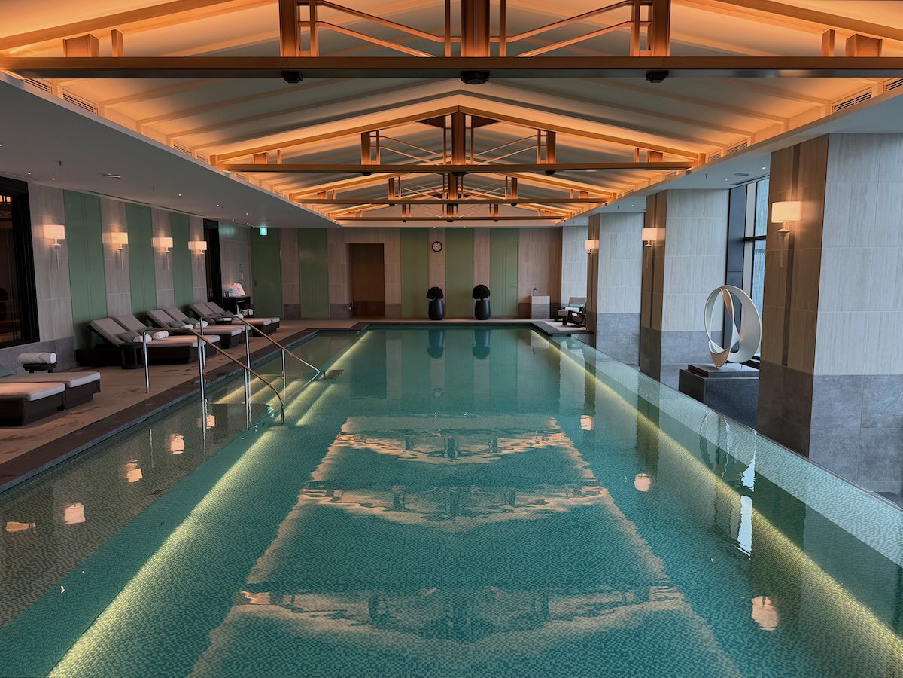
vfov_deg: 56.8
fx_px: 626
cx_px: 452
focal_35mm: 24
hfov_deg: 71.6
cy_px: 339
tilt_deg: -6.4
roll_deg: +0.9
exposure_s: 1/91
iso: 200
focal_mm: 6.76
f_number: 1.78
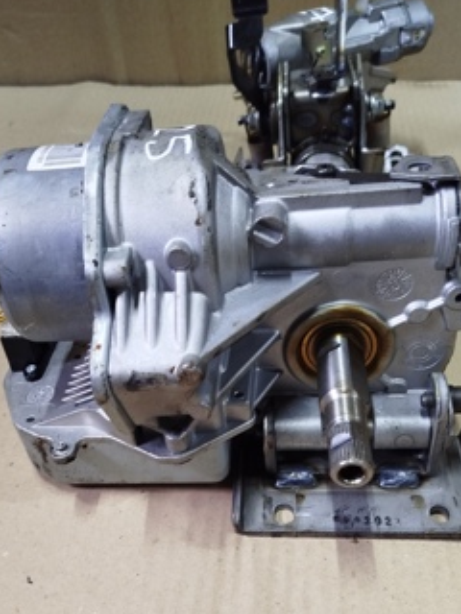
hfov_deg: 39.6
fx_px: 639
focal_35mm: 36
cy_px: 420
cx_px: 204
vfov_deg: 50.2
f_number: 1.7
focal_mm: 5.31
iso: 400
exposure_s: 1/33
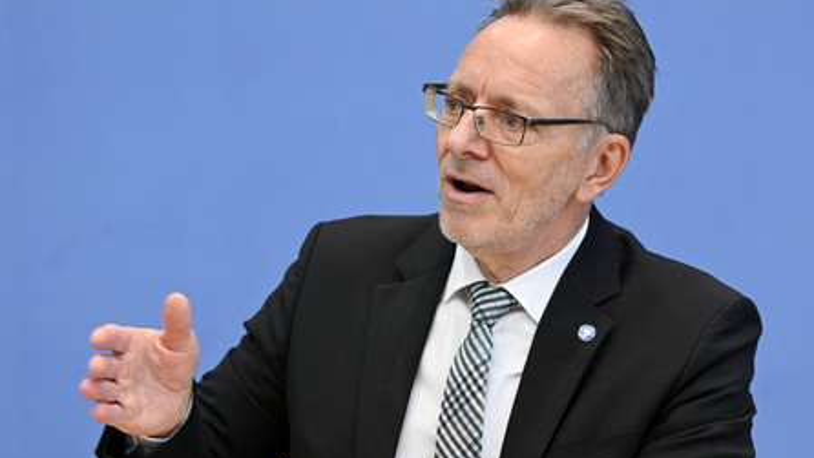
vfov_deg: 9.6
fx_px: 2741
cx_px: 410
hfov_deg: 16.9
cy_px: 230
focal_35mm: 127
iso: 5000
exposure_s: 1/500
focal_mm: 120
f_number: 6.3
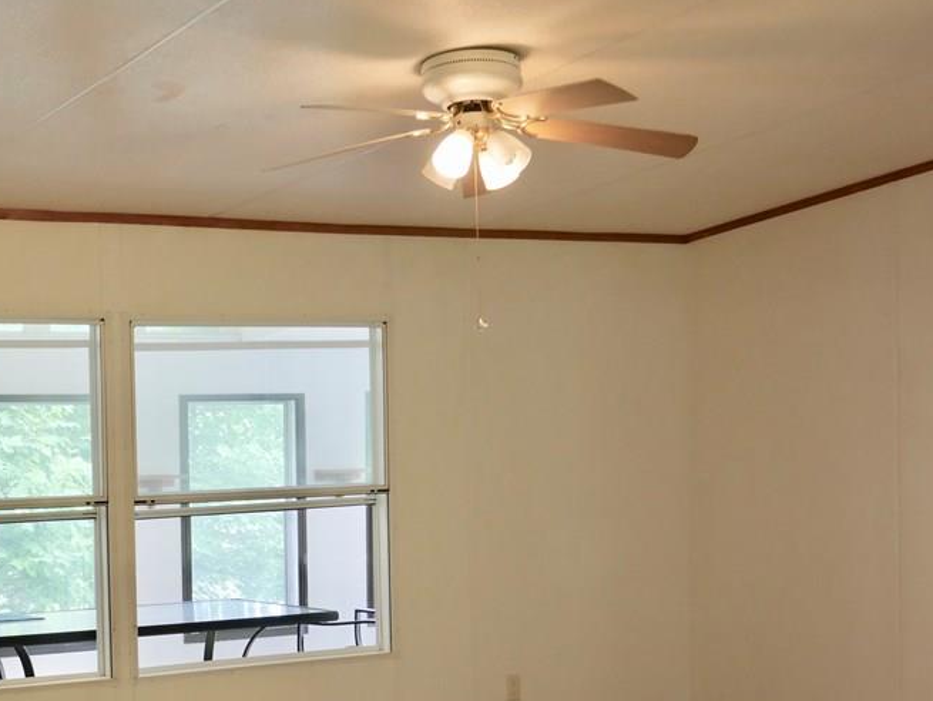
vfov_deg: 19.5
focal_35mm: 75
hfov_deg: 25.9
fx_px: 2023
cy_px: 507
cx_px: 344
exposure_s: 1/60
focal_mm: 24
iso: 640
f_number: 5.2
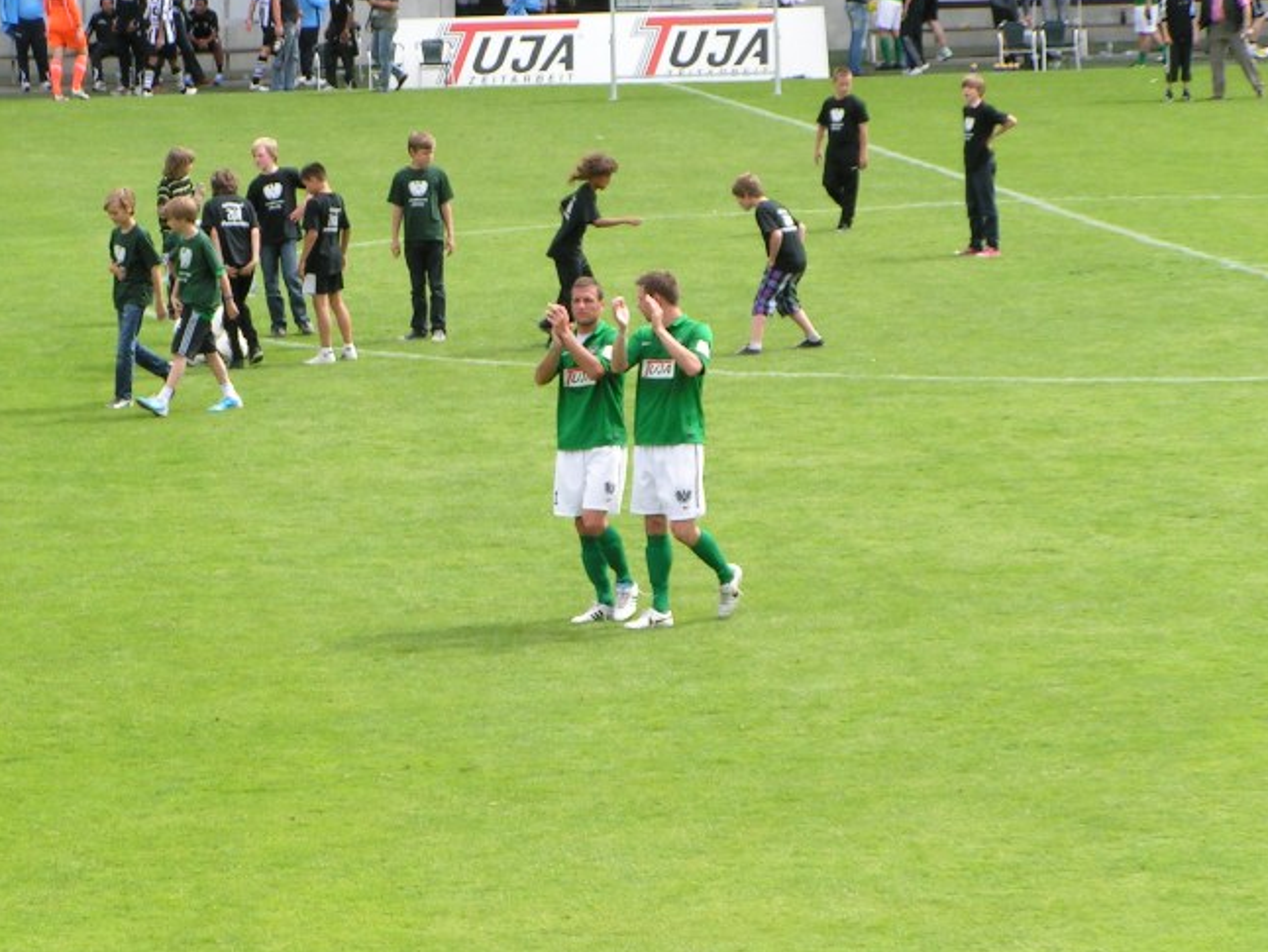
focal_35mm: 177
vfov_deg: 8.4
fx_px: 6486
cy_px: 369
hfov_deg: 11.2
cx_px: 499
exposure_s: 1/250
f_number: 5
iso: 50
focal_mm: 21.9
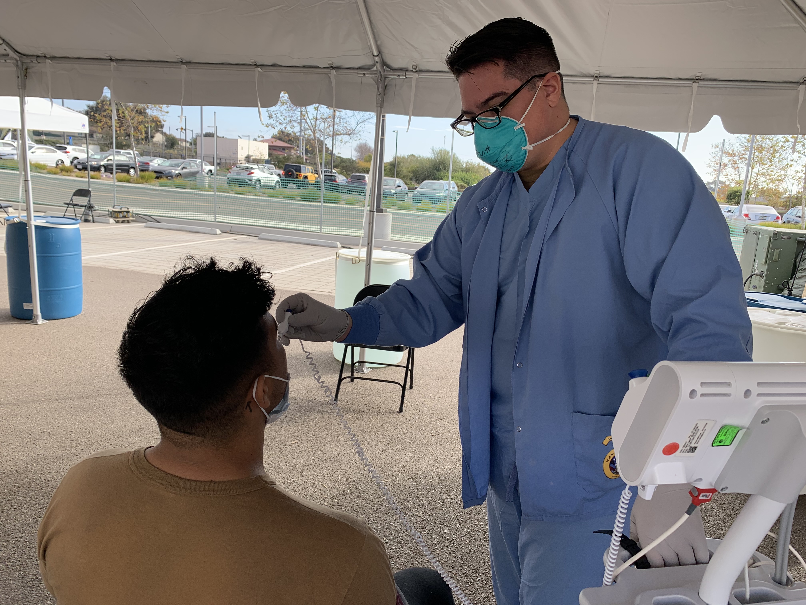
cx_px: 403
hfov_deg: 67.3
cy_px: 302
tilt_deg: -12.6
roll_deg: -3.0
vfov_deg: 53.1
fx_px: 605
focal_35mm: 26
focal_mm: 4.25
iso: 25
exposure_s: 1/490
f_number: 1.8
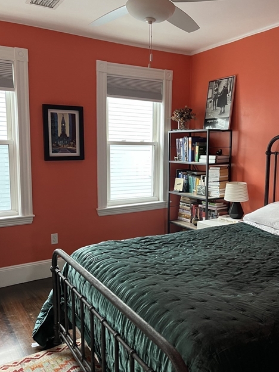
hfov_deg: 44.0
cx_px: 160
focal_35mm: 32
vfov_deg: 56.8
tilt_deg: -7.7
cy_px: 190
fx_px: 344
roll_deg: -1.1
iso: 320
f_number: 1.6
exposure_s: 1/60
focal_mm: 5.1
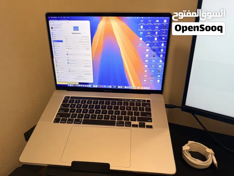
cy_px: 88
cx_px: 117
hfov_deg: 71.6
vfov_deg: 56.8
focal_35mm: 24
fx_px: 162
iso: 160
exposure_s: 1/121
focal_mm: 6.76
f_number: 1.78
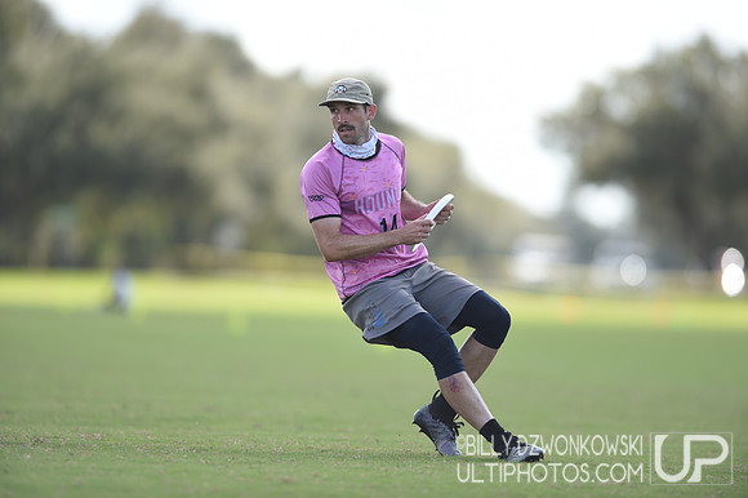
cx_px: 374
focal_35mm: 400
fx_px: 8306
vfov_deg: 3.4
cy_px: 249
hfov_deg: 5.2
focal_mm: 400
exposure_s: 1/1250
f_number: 2.8
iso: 200
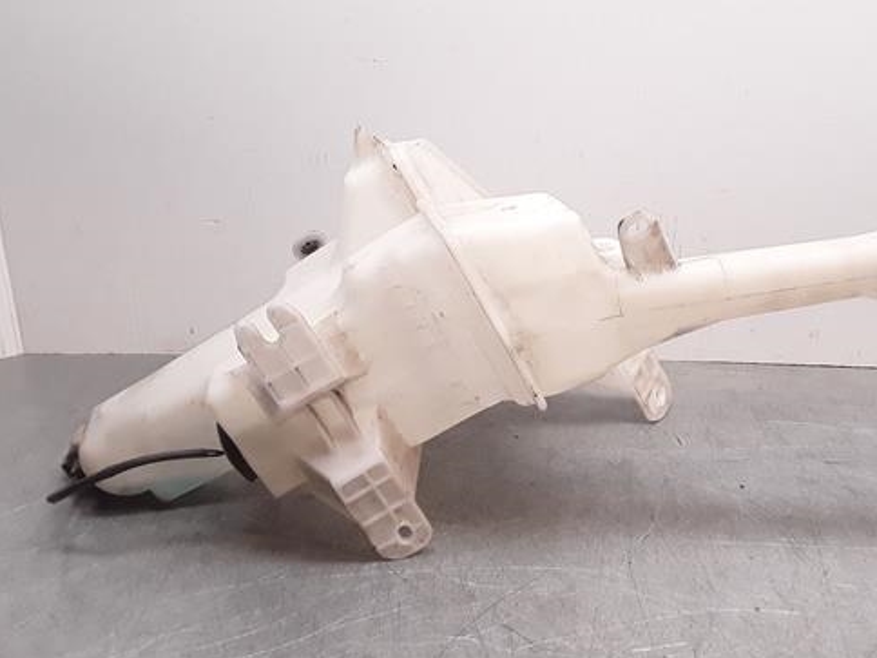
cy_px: 303
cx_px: 533
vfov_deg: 38.6
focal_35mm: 37
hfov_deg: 49.8
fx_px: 937
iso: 100
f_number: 1.9
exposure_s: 1/112
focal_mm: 2.91
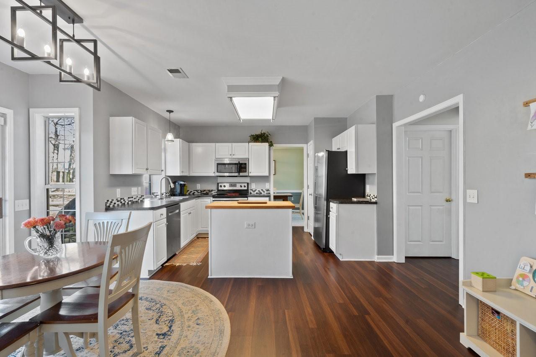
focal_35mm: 16
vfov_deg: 73.7
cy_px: 178
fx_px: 238
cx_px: 268
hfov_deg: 96.7
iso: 100
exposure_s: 1
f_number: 13
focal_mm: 16
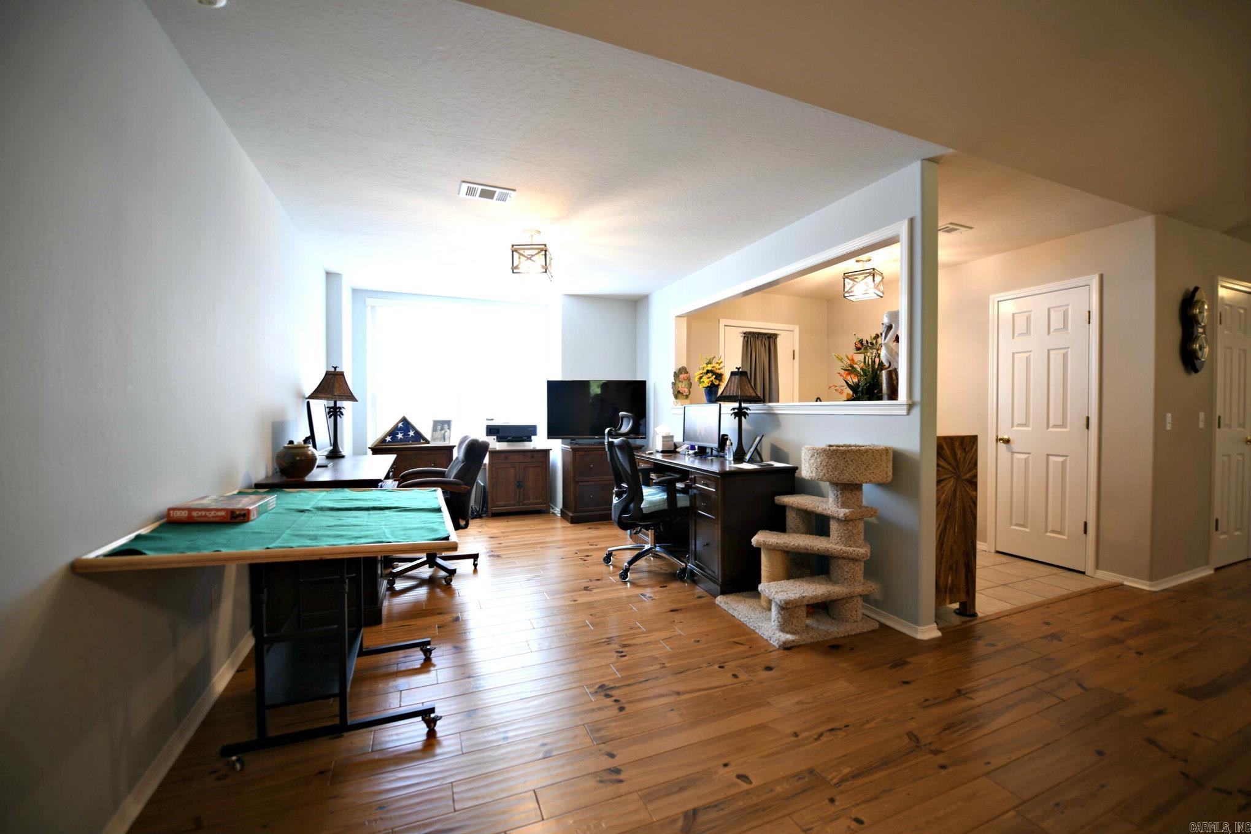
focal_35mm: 14
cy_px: 417
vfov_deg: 81.2
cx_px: 626
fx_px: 486
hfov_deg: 104.3
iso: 125
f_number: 2.8
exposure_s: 1/15
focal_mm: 14
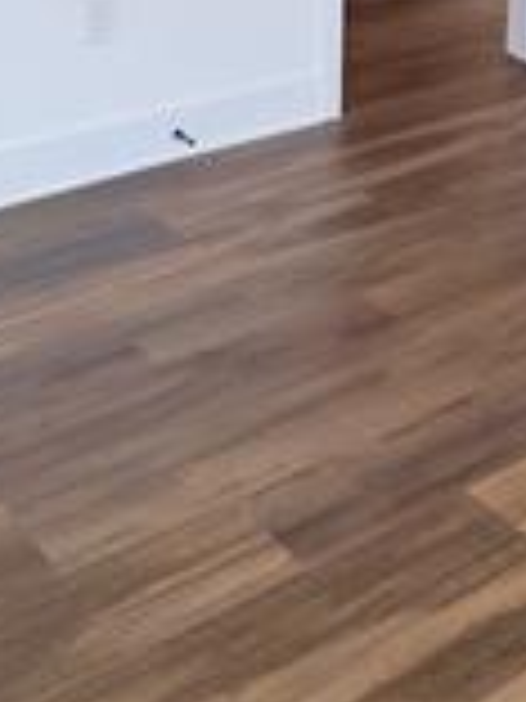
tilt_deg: -12.2
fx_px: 1398
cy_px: -117
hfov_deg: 20.9
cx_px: 472
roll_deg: +0.6
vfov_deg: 25.6
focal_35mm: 69
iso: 160
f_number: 2.2
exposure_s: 1/120
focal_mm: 2.22
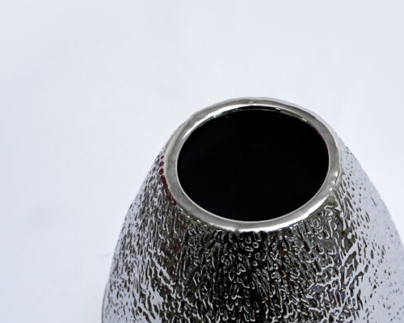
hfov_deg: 20.7
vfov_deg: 16.7
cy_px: 159
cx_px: 272
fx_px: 1100
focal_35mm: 92
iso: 3200
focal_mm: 70
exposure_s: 1/125
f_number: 13
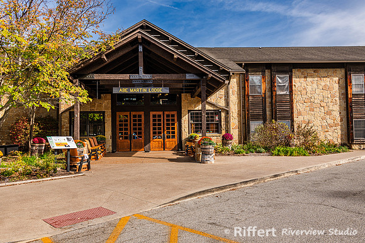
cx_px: 182
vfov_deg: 44.5
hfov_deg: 63.0
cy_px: 122
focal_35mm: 29
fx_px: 298
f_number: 8
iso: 80
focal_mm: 28
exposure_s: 1/160
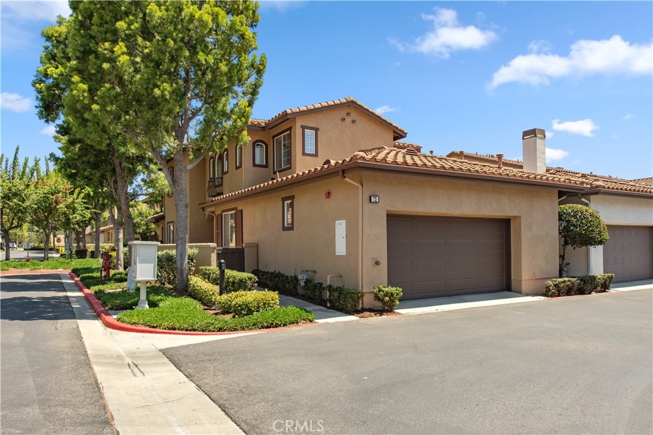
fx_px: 435
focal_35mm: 24
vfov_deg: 53.1
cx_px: 326
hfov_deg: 73.7
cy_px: 218
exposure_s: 1/320
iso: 200
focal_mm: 24
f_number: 9
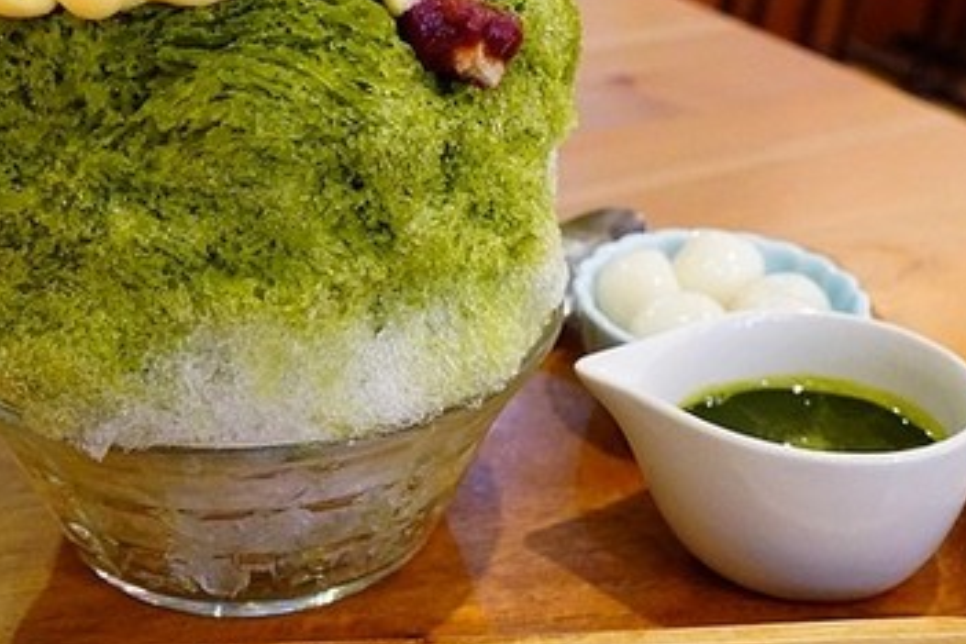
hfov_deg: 36.9
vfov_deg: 24.6
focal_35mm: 54
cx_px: 534
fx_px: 1445
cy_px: 110
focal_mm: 21
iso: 5000
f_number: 5.6
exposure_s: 1/60
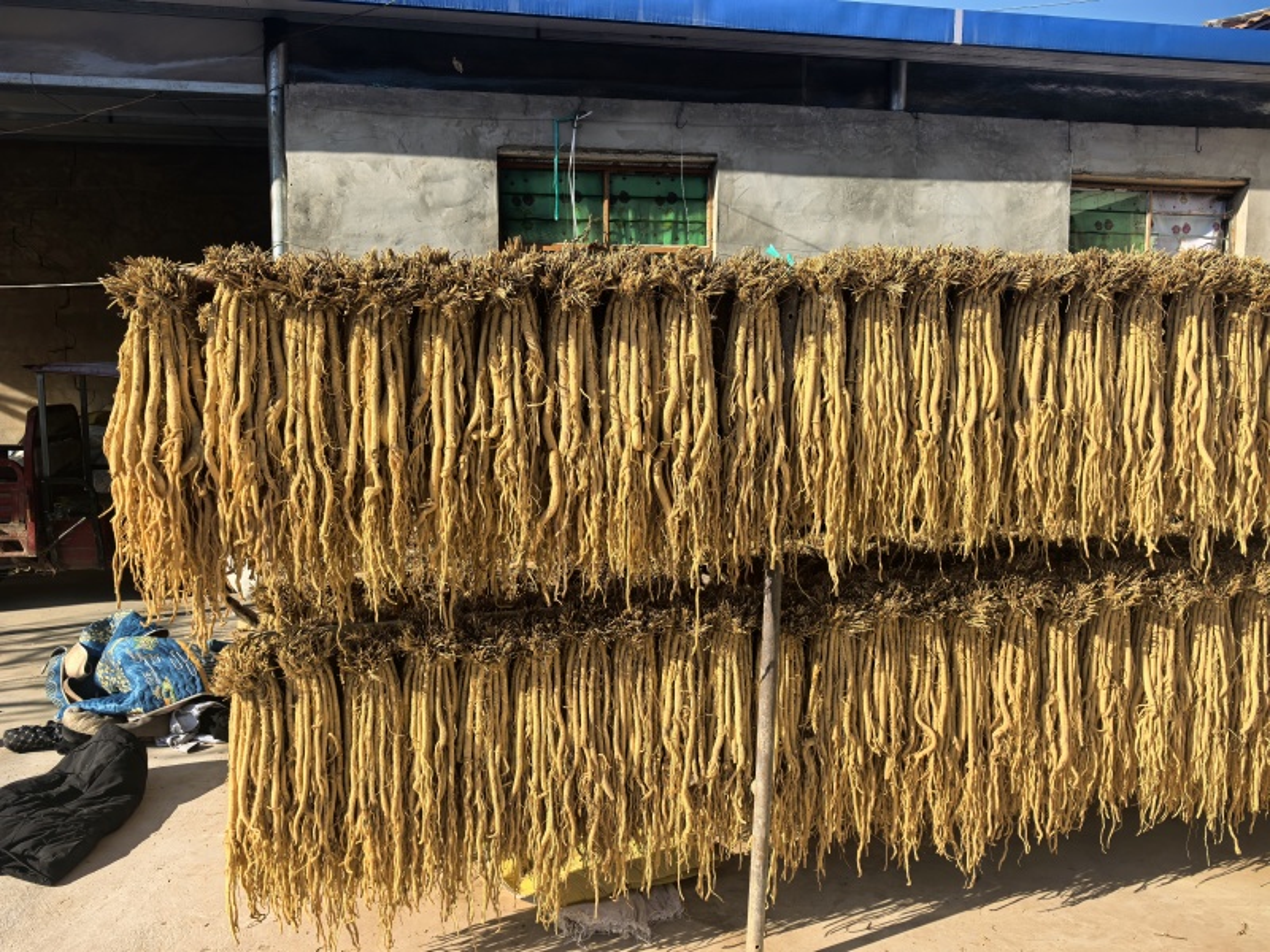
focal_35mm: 27
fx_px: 991
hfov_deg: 65.3
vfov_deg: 51.4
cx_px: 635
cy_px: 476
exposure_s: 1/1520
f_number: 2
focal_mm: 6.98
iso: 50
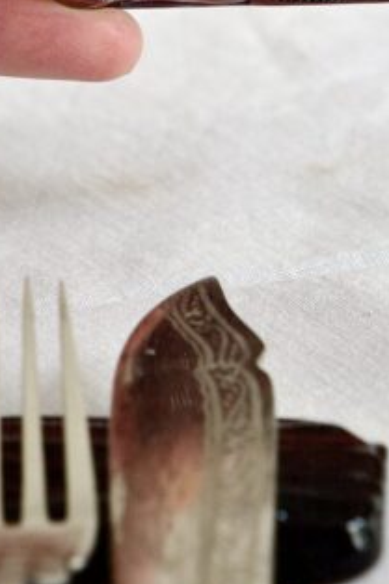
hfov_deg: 4.3
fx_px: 5160
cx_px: 296
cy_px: -46
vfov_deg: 6.5
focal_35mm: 318
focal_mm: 60
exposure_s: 1/125
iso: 400
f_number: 4
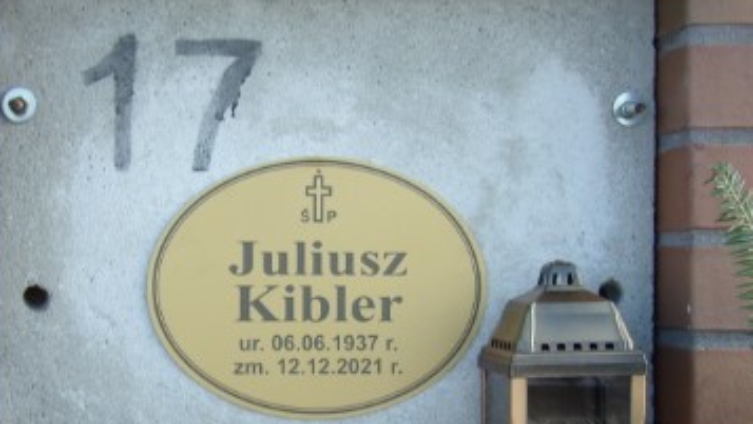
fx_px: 1638
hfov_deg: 25.8
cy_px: 268
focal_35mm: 82
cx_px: 291
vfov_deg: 14.7
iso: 80
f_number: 3.7
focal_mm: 7.6
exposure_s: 1/120
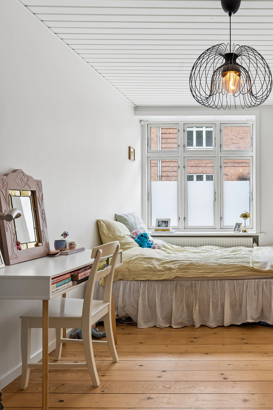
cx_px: 245
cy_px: 211
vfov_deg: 64.0
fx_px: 327
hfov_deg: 41.7
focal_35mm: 29
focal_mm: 18.5
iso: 200
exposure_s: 1/13
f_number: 8
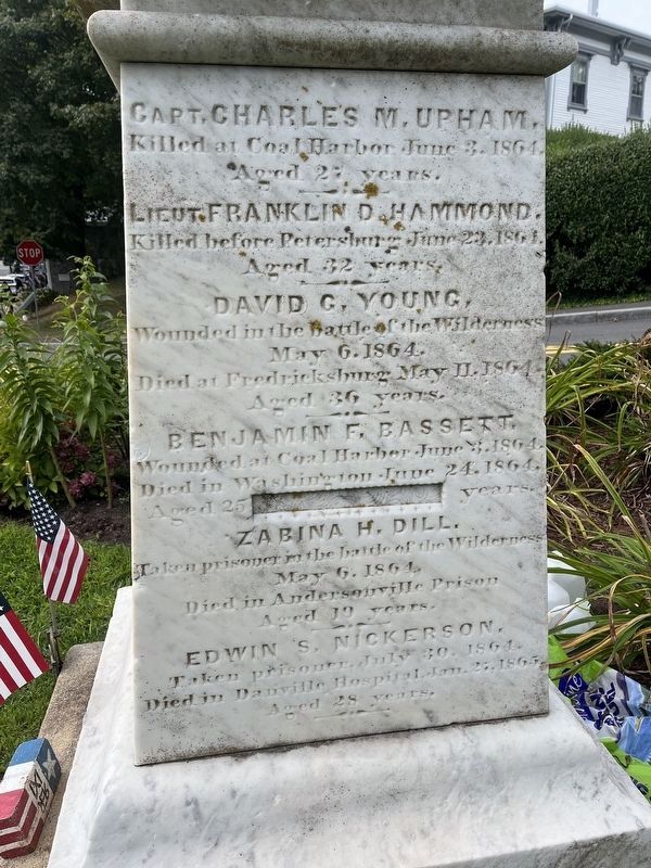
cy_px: 434
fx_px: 652
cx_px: 326
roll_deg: +1.2
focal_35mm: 26
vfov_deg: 67.3
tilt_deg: -15.8
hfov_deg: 53.1
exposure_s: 1/2410
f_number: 1.6
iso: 50
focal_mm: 5.1
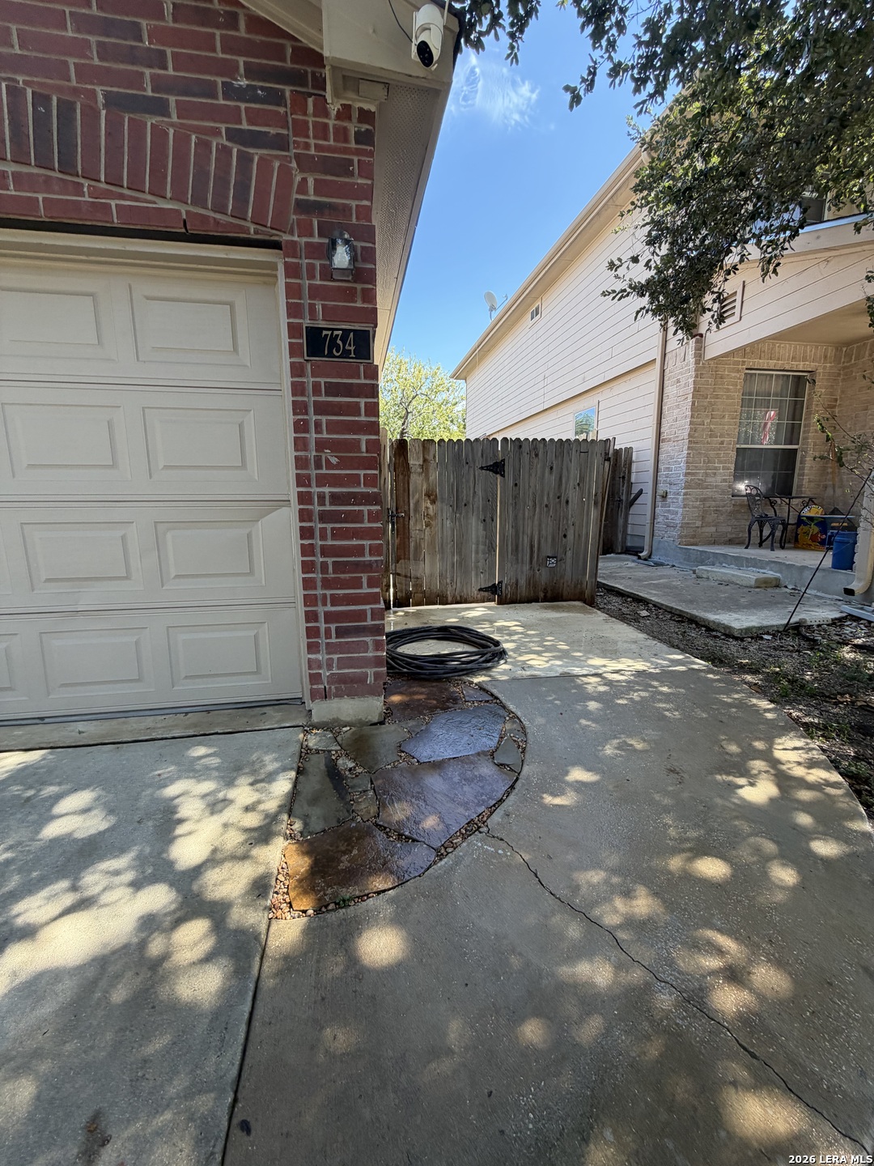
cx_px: 437
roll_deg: +0.4
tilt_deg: -9.9
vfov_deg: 102.1
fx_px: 471
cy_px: 583
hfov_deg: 85.7
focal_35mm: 14
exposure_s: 1/191
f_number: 2.2
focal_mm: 2.22
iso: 50
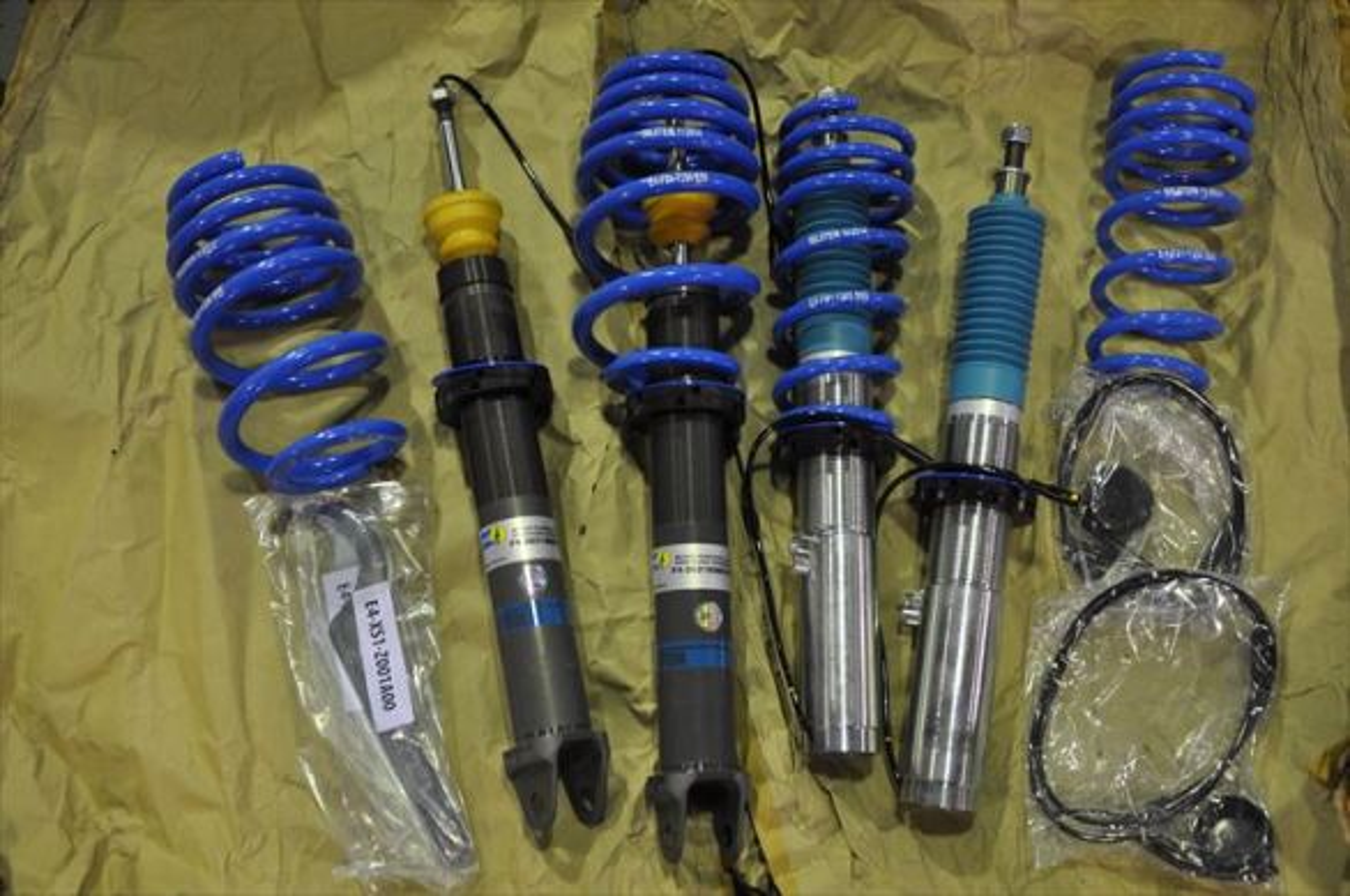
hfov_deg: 46.5
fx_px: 1573
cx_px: 675
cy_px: 448
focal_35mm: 42
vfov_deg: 31.8
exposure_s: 1/25
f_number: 5
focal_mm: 28
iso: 400
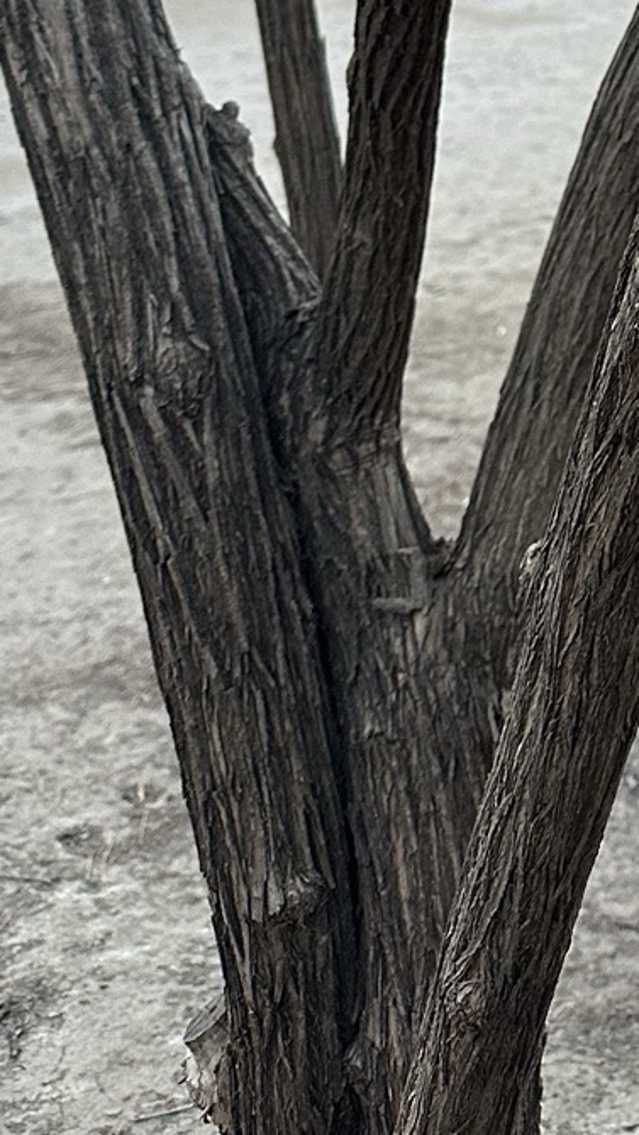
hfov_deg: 14.2
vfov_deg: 23.8
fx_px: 2349
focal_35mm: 78
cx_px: 1034
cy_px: -356
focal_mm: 6.86
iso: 160
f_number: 1.78
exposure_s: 1/121
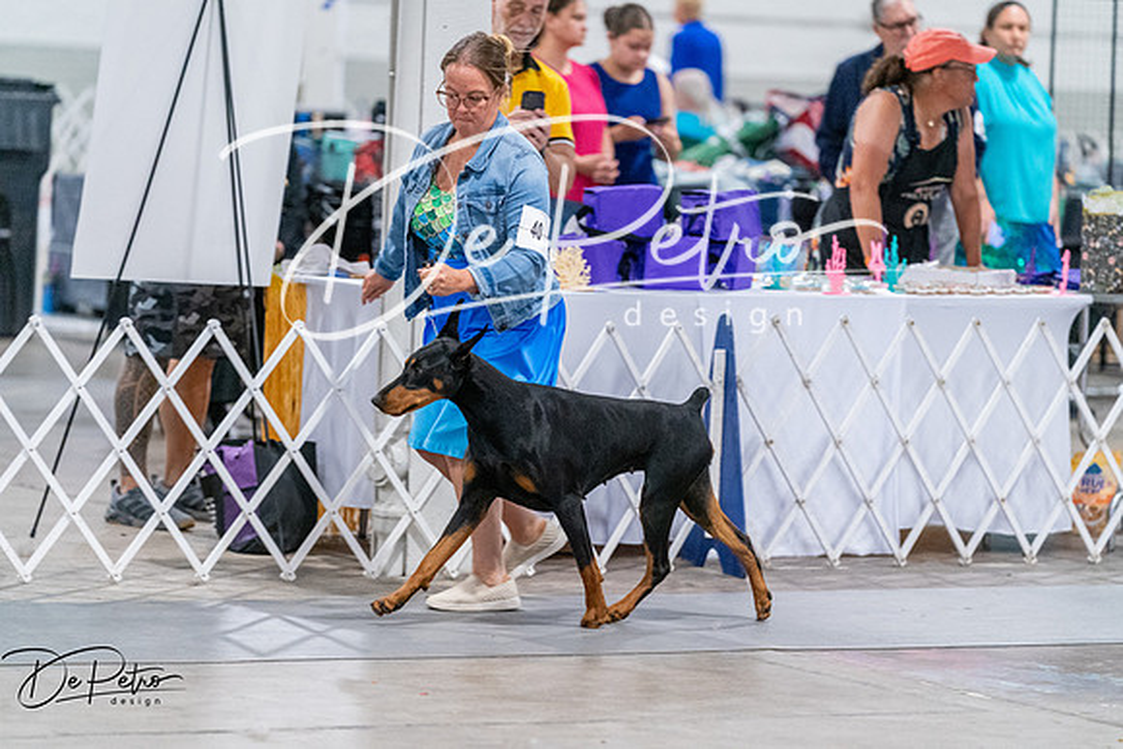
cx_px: 562
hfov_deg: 11.3
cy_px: 374
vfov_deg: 7.5
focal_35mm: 182
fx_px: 5678
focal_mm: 182
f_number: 3.2
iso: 6400
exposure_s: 1/320
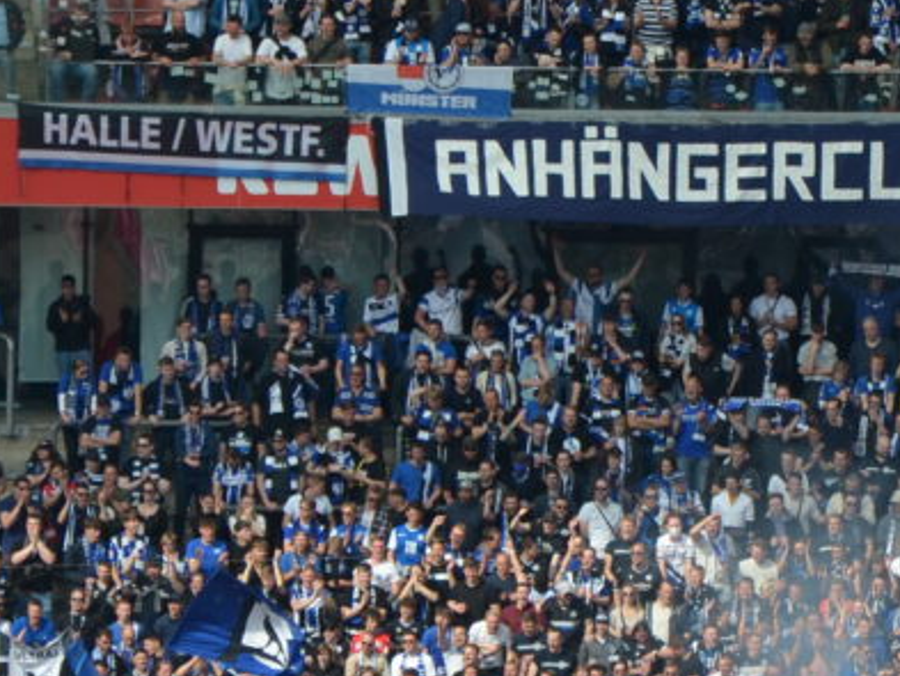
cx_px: 795
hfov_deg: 3.2
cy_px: 621
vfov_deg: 2.4
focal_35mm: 615
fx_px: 15993
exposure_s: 1/640
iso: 200
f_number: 6.3
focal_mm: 105
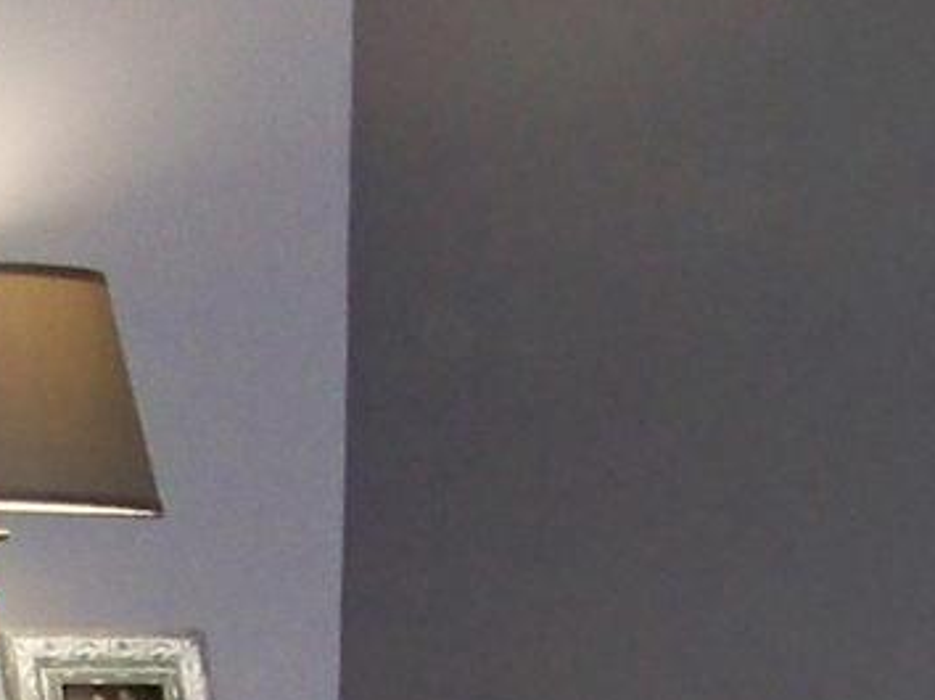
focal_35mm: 191
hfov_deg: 10.2
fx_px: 5156
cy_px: 1202
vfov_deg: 7.6
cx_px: -206
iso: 200
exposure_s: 1/30
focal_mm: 5.85
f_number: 2.8
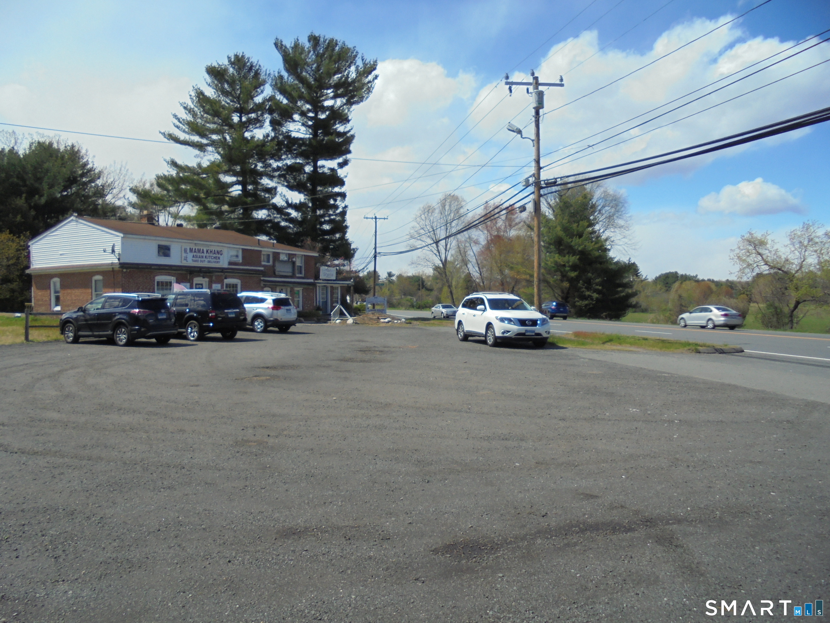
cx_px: 415
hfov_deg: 67.3
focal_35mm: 26
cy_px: 312
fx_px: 623
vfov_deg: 53.1
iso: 100
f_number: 11.5
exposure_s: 1/125
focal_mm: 4.6
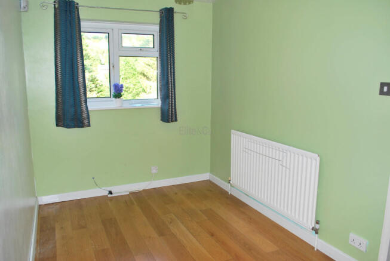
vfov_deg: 48.0
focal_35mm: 27
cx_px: 195
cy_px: 130
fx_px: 293
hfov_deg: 67.3
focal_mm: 18
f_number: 5.6
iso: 100
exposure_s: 1/50
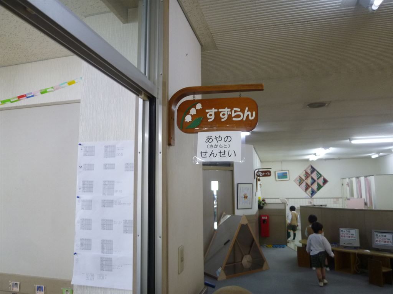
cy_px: 147
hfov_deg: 69.4
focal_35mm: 25
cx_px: 196
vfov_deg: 54.9
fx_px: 284
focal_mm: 4.5
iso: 200
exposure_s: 1/30
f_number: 2.8
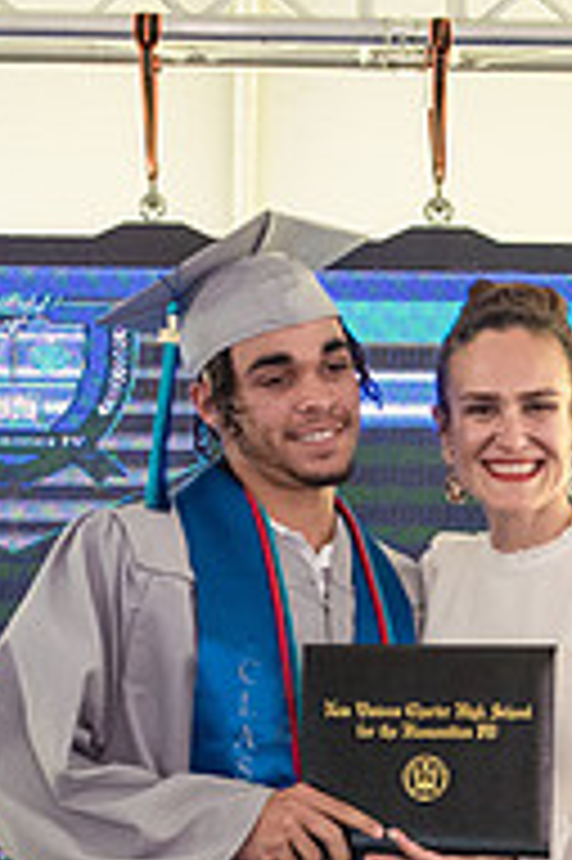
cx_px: 457
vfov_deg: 14.5
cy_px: 799
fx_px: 3342
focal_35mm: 140
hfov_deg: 9.8
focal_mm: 34
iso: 2500
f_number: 4
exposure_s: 1/800
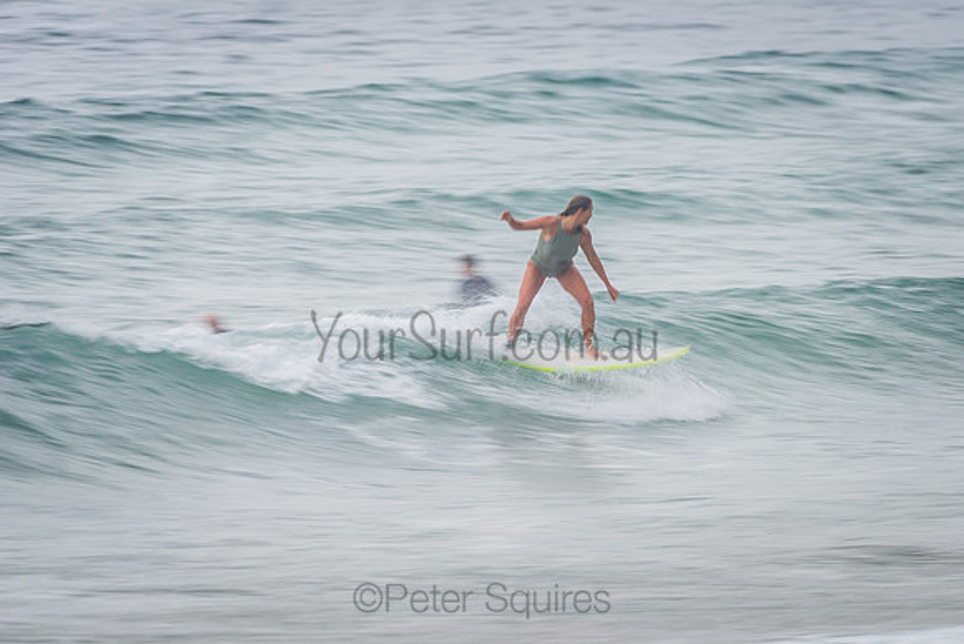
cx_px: 567
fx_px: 15743
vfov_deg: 2.3
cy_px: 379
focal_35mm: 588
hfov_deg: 3.5
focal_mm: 500
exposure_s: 1/30
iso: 64
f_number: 8
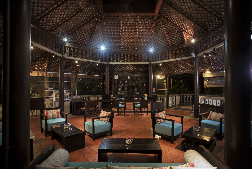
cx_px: 126
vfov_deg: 67.4
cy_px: 84
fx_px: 126
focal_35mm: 18
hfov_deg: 90.0
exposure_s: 1
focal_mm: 18
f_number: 11
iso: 200
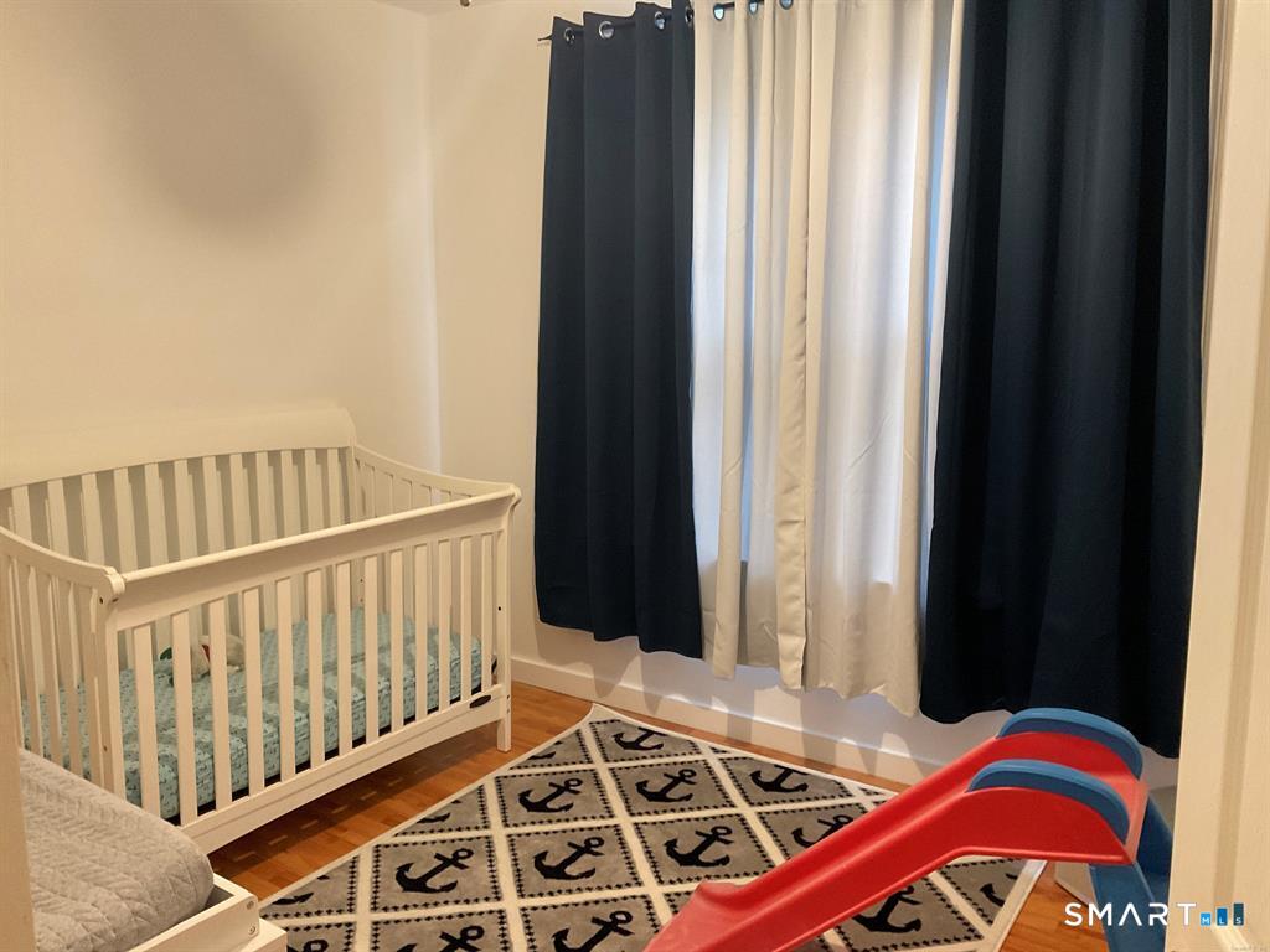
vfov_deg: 48.2
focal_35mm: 29
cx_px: 635
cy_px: 476
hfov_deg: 61.7
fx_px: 1064
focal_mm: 3
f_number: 1.8
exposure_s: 1/40
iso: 250
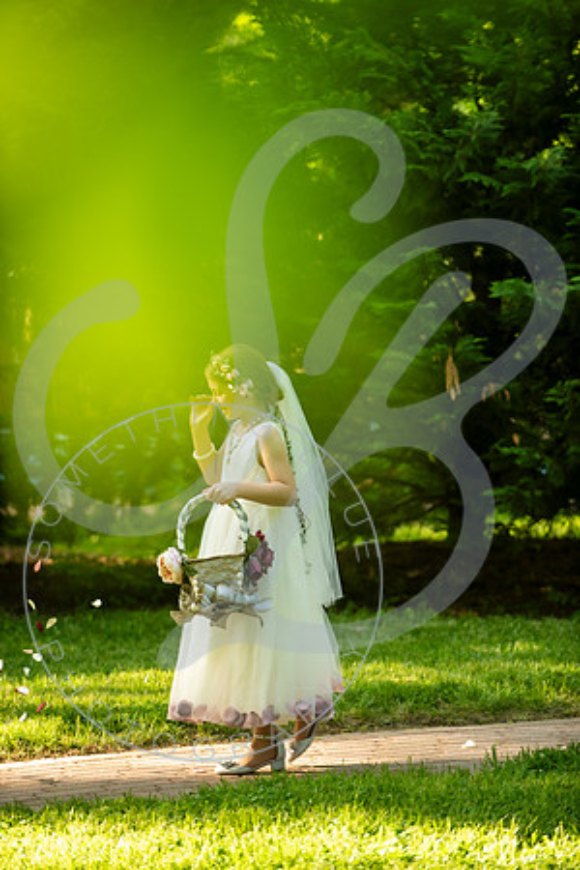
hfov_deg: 8.1
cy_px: 435
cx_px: 290
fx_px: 4108
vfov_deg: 12.1
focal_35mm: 170
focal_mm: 170
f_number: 2.8
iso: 250
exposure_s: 1/250
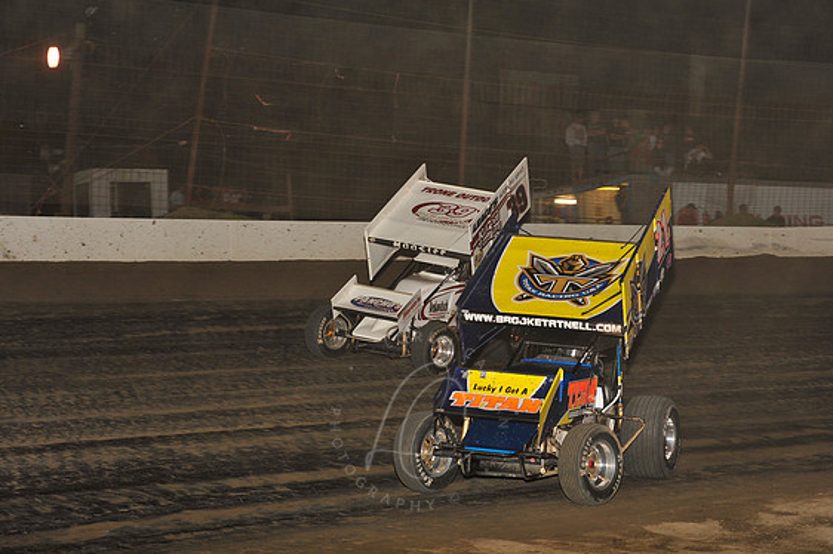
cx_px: 418
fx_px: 2197
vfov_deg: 14.4
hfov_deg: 21.5
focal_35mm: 95
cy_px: 284
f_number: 6.3
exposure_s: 1/320
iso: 800
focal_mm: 92
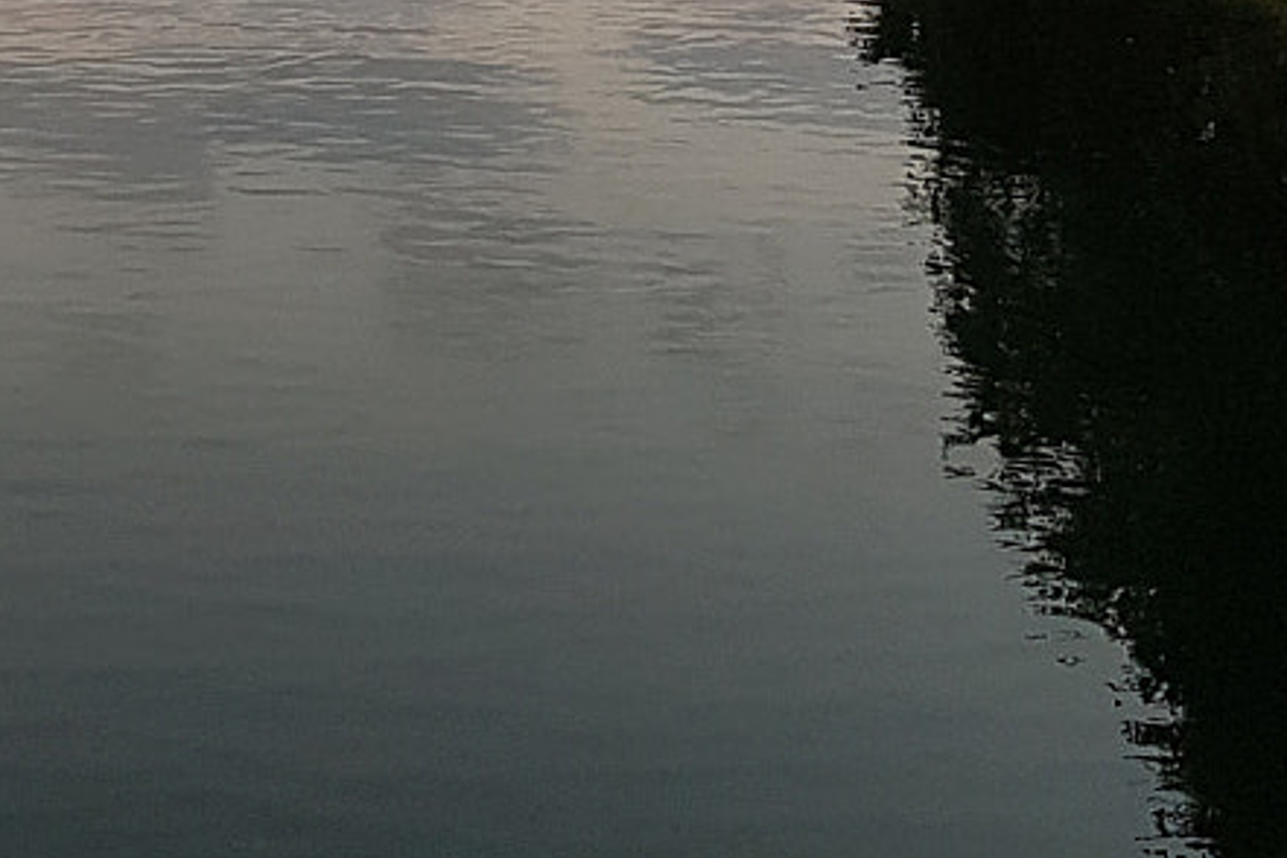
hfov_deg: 20.7
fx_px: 3503
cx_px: 365
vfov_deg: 12.8
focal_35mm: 98
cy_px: -642
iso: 80
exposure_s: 1/100
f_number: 1.7
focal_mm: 4.2
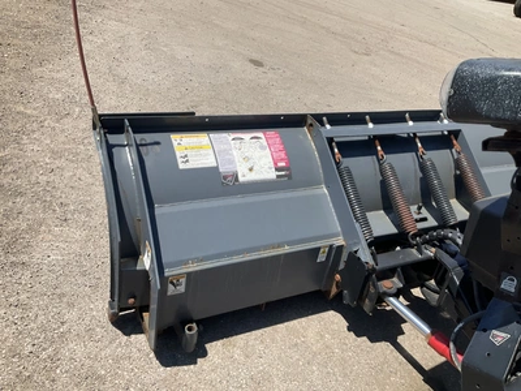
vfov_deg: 48.2
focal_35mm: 29
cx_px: 260
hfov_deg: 61.7
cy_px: 196
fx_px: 436
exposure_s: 1/1534
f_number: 1.8
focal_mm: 3
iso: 25
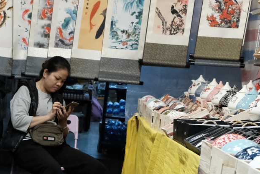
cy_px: 204
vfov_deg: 14.7
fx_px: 650
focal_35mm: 90
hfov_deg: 21.1
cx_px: -49
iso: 4000
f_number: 4
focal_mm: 23
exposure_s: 1/500
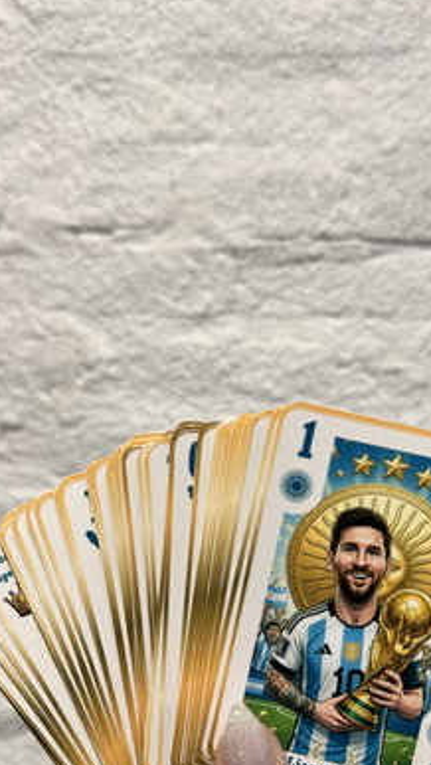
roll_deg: -2.4
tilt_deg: -11.6
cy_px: 466
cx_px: 261
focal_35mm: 36
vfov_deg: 54.8
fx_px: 731
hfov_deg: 32.8
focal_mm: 6.86
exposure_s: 1/50
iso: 125
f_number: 1.78
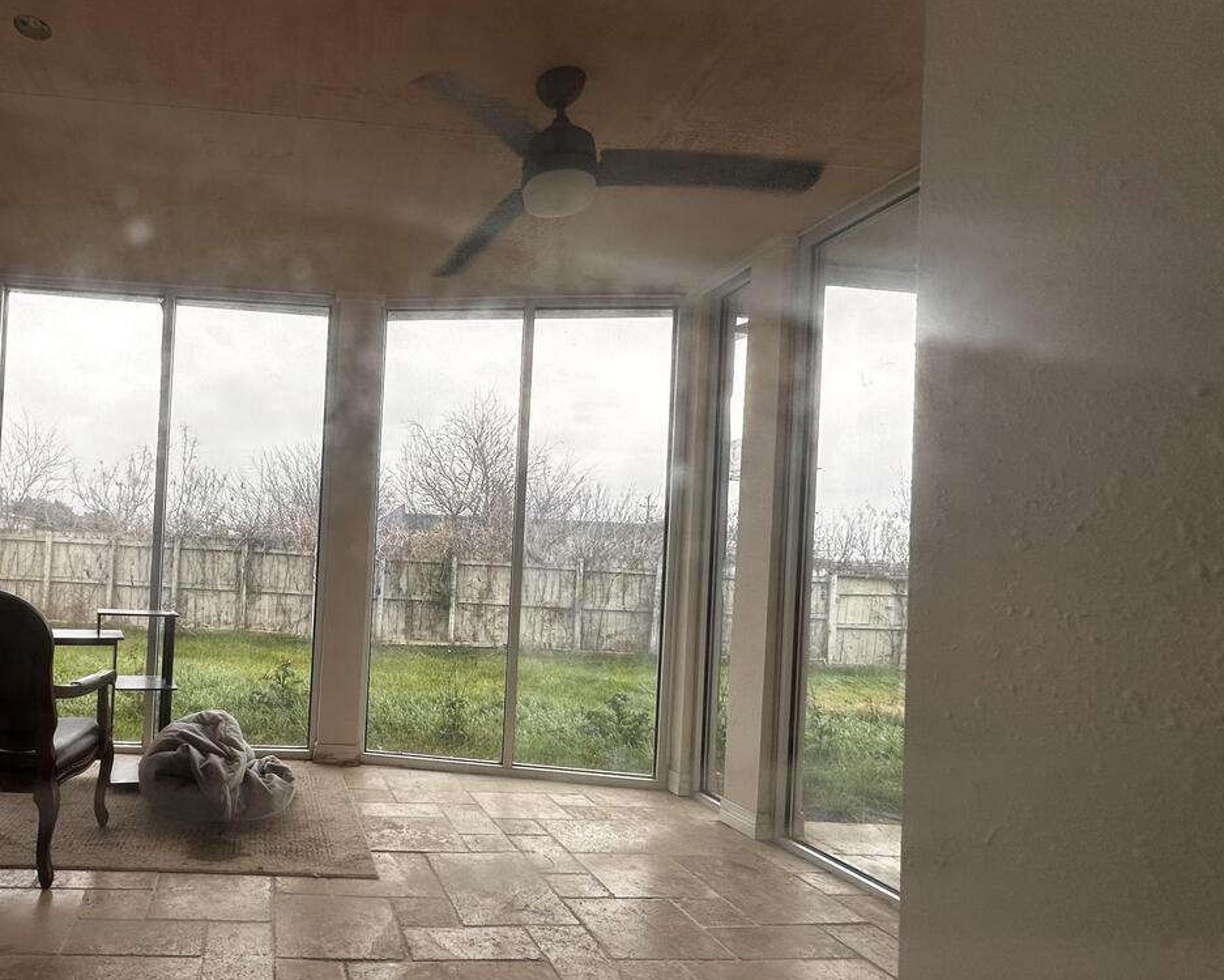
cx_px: 324
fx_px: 761
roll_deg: -2.5
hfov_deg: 72.9
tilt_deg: +1.1
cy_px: 554
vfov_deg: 65.3
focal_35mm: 21
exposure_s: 1/99
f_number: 2.2
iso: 40
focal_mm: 2.22
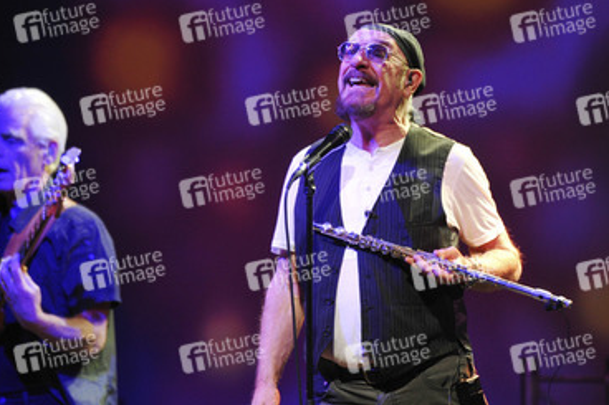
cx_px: 243
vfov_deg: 2.2
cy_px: 230
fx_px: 10331
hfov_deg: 3.4
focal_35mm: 611
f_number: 4
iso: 1600
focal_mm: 500
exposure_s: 1/200
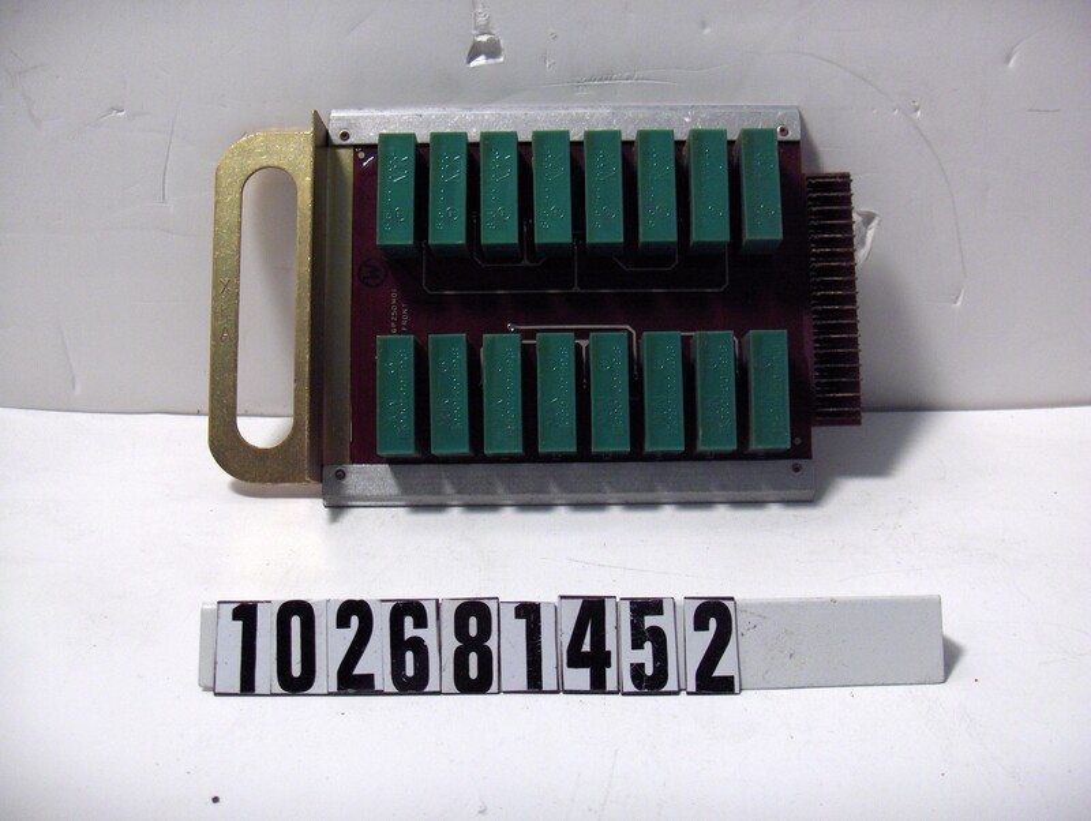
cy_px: 410
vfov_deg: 36.9
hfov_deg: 47.8
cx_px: 546
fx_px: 1231
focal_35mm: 39
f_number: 2.8
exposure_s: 1/101
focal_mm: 8
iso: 200
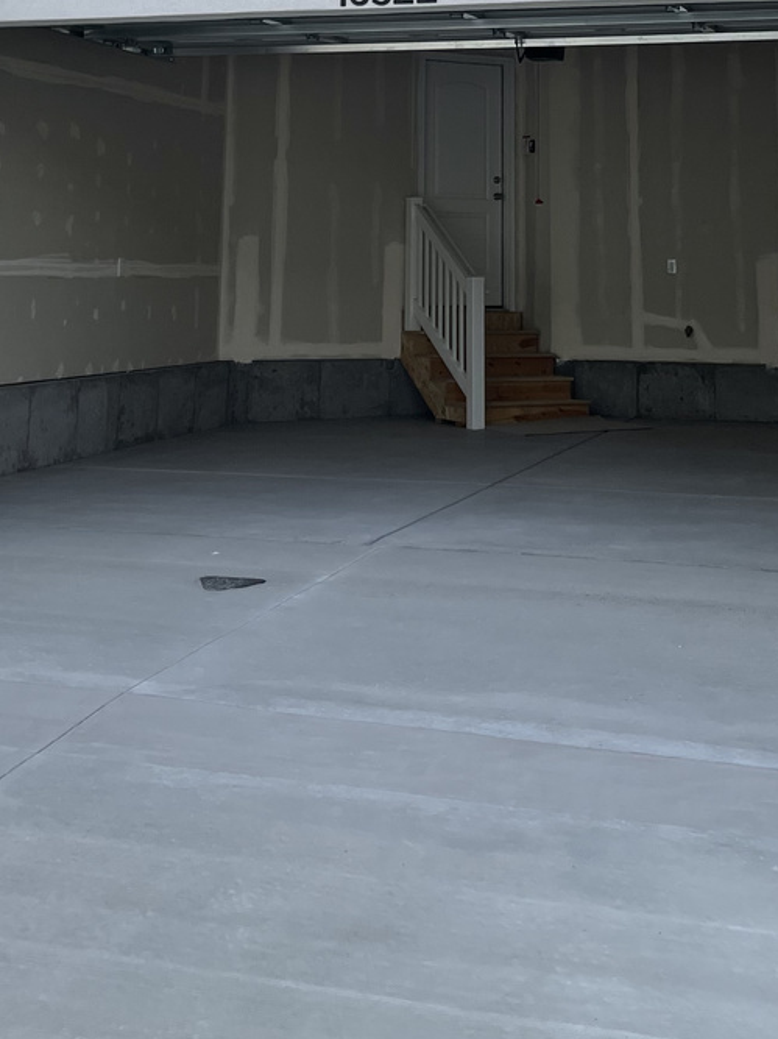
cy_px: -56
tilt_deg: +14.0
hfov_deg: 24.4
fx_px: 1799
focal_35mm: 60
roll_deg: +0.2
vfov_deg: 29.5
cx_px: 424
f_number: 1.6
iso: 32
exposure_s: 1/2618
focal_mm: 4.2
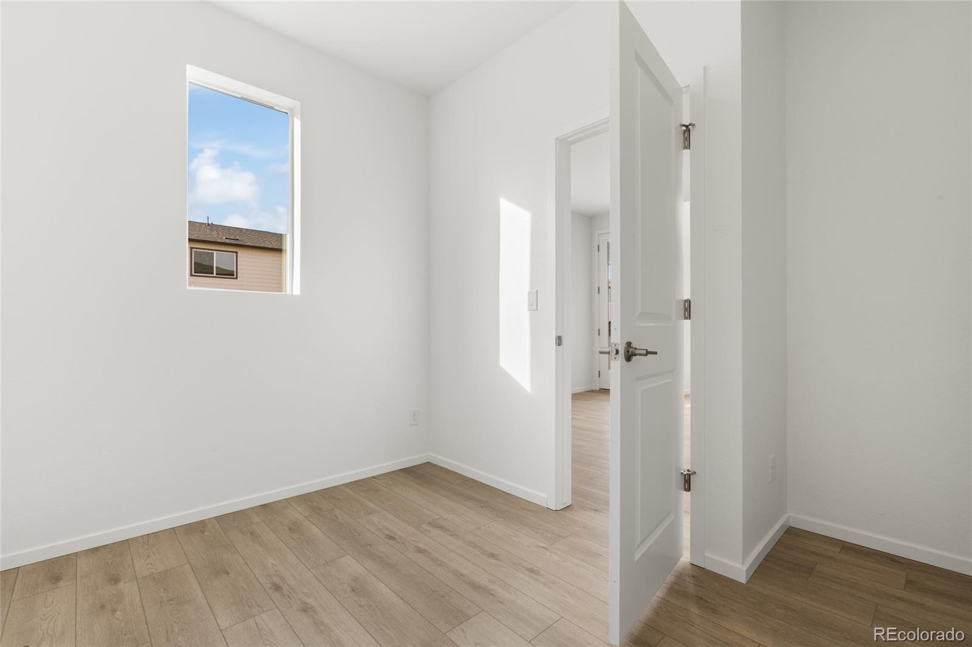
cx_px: 486
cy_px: 324
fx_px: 432
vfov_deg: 73.7
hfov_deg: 96.8
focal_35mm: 16
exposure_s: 1/4
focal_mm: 16
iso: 160
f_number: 16
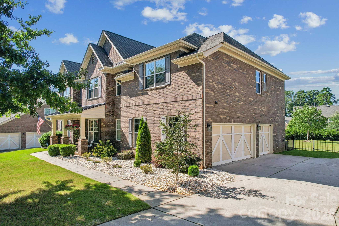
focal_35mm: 22
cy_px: 113
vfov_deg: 57.2
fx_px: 207
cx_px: 170
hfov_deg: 78.6
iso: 100
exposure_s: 1/180
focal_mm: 8.4
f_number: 2.8
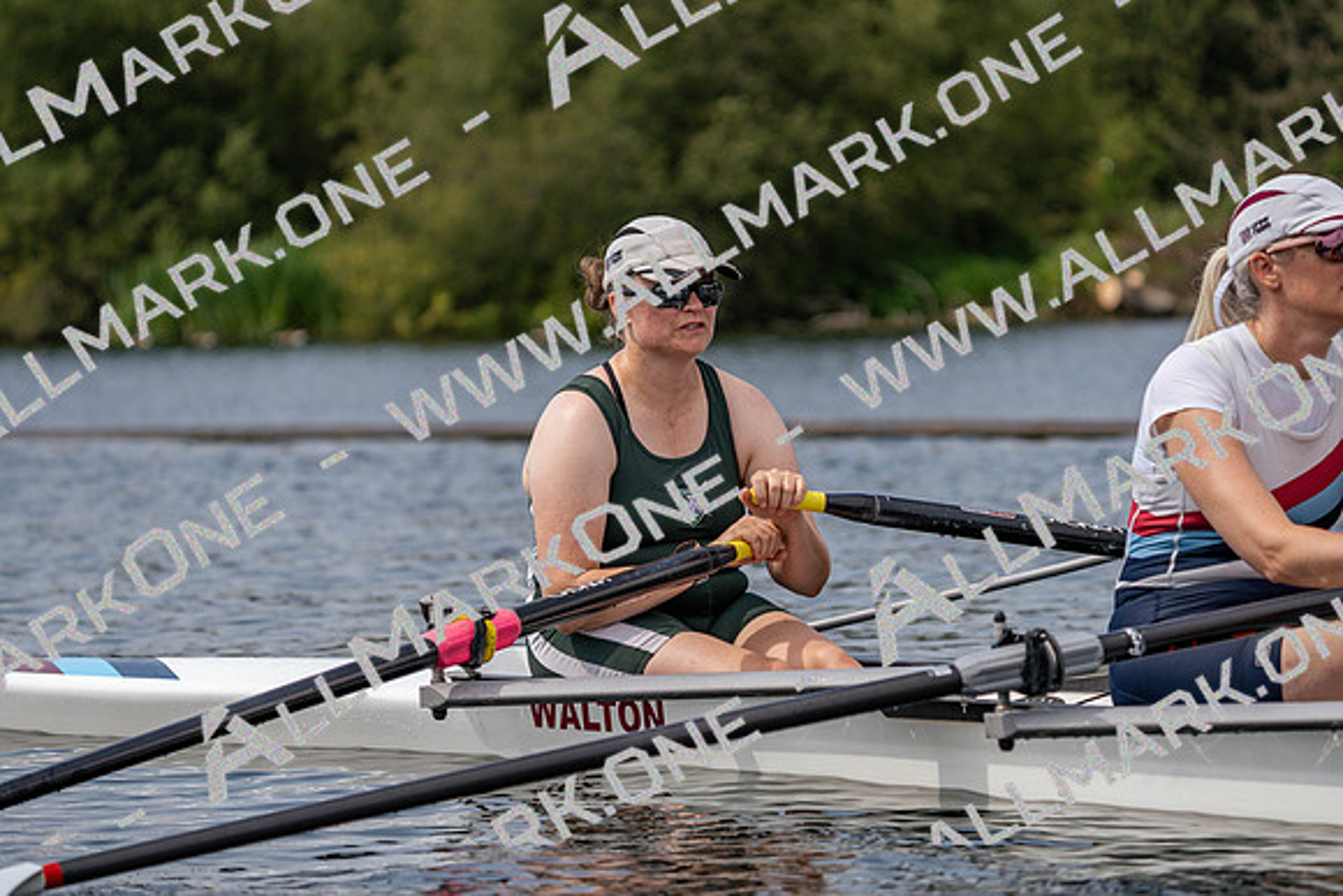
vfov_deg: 6.9
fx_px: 7463
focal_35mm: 200
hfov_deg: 10.3
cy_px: 448
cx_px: 672
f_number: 5.6
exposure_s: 1/1600
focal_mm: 200
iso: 250
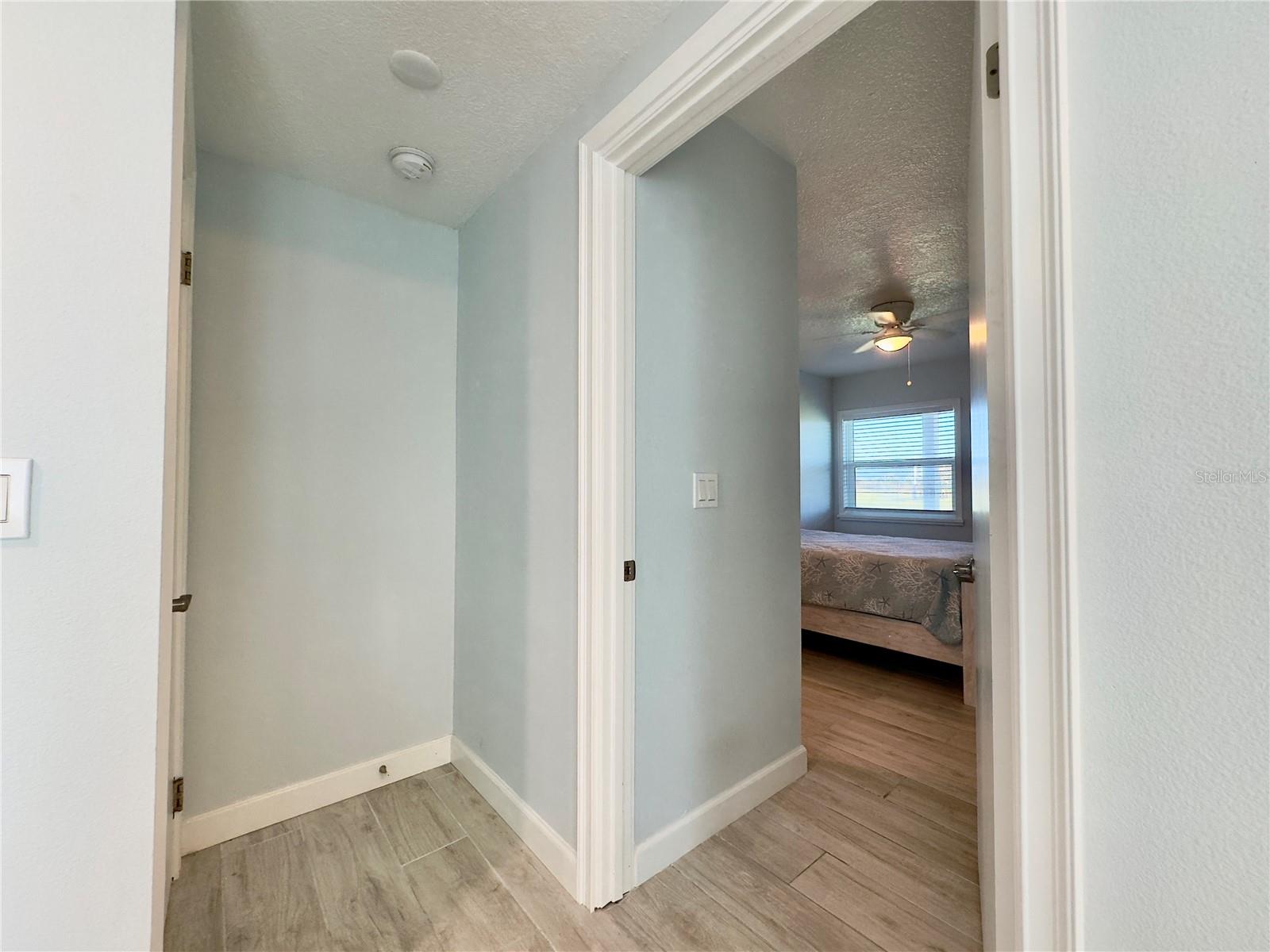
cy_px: 476
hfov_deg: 102.1
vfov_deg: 85.7
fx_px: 514
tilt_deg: +1.5
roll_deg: -0.5
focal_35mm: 14
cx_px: 635
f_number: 2.2
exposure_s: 1/120
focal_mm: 2.22
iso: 250
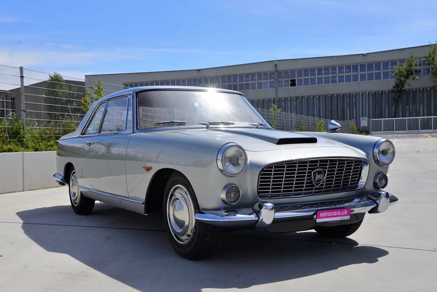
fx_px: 462
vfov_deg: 35.1
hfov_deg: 50.7
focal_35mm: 38
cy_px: 146
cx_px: 218
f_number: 9
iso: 100
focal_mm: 38
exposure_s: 1/320
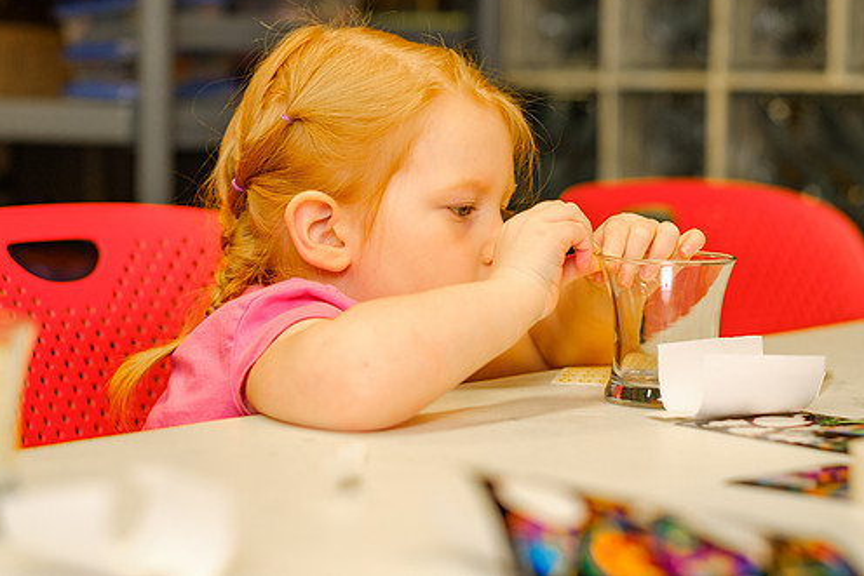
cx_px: 430
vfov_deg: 13.0
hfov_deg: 19.5
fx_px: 2521
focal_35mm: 105
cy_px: 242
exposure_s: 1/125
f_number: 2
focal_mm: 56
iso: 400
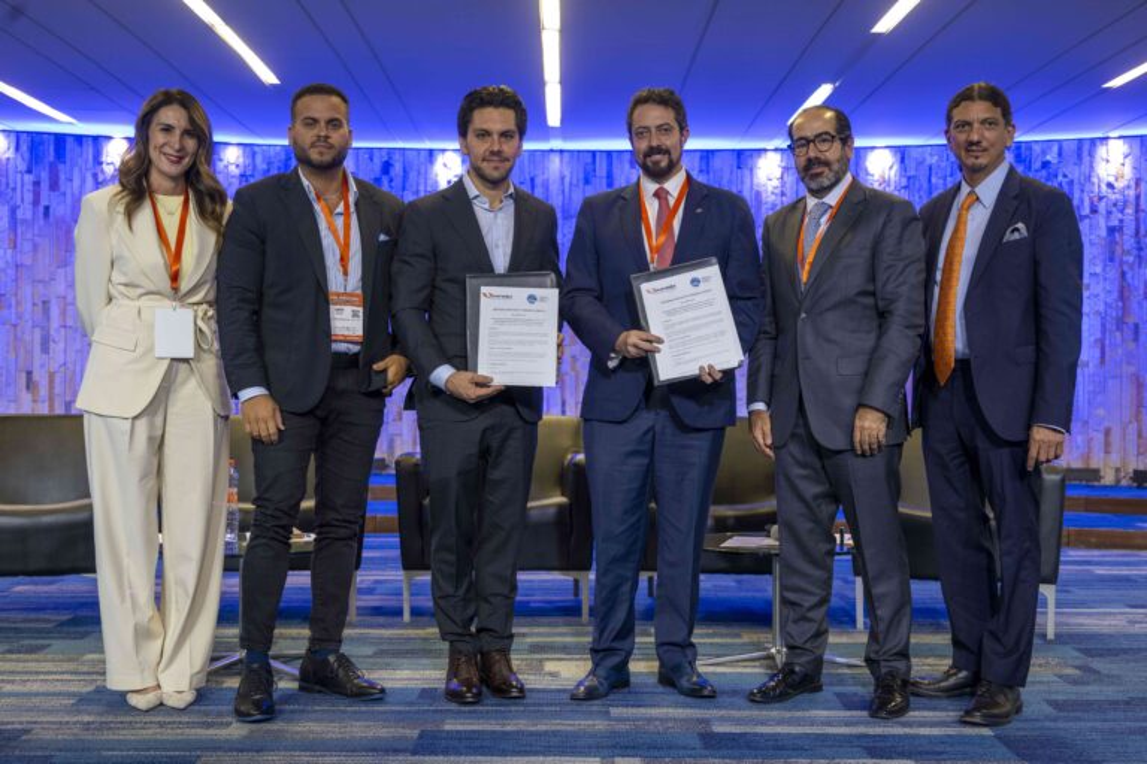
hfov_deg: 46.4
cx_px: 574
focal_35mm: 42
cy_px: 382
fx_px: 1338
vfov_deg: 31.9
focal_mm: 42
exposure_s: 1/60
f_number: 4
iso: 800
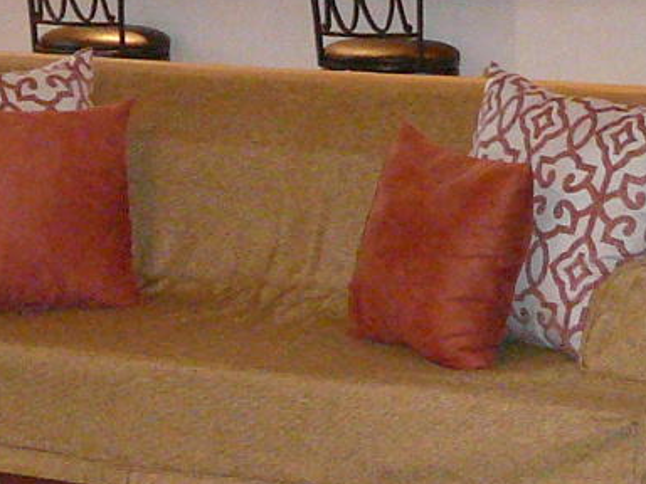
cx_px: 197
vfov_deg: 10.0
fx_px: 2725
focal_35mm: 146
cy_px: -114
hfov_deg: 13.5
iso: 400
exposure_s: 1/30
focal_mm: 5.2
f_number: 2.8
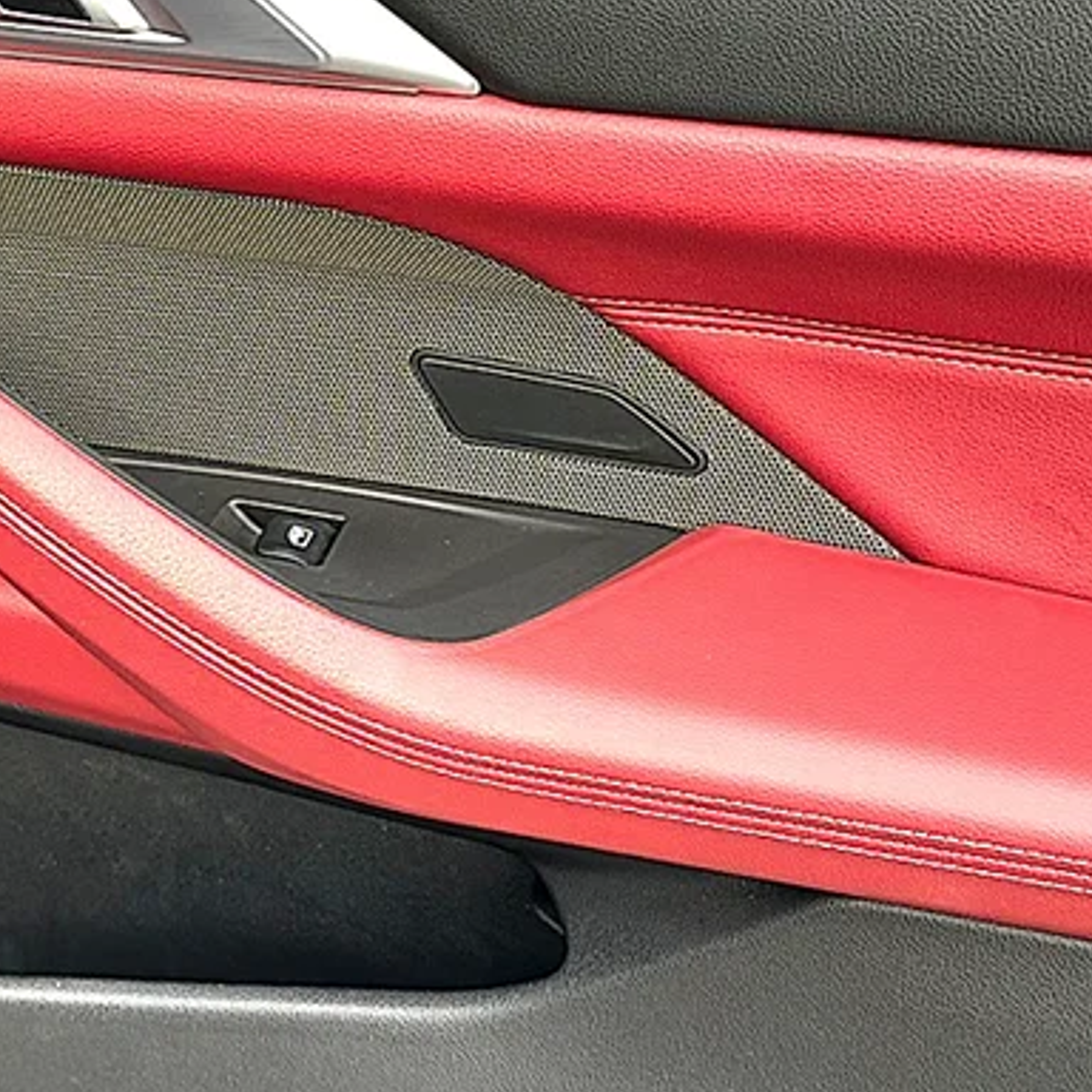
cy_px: 382
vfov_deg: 29.4
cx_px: 290
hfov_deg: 29.2
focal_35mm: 58
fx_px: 2070
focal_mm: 6.86
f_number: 1.78
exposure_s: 1/432
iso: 100
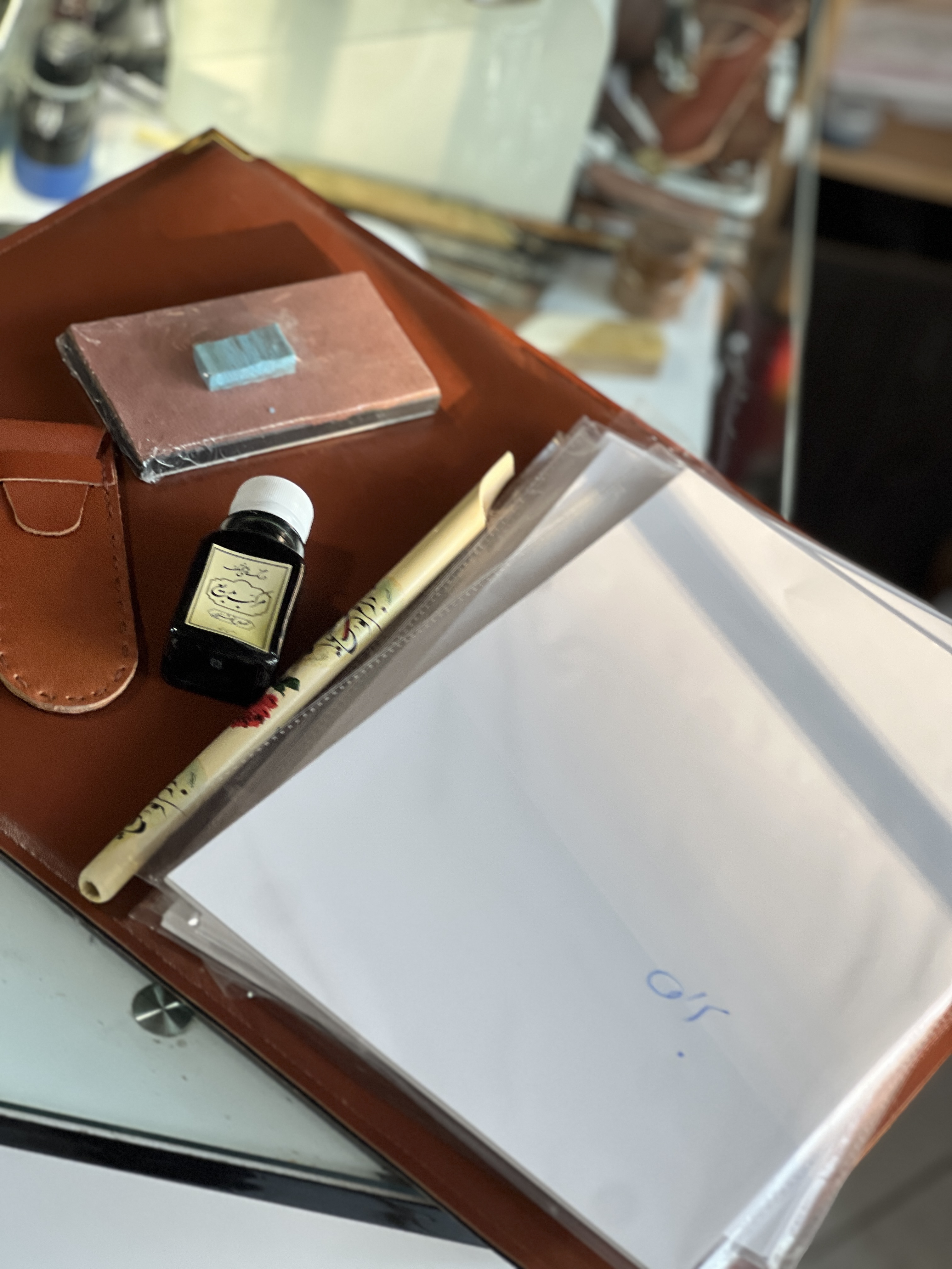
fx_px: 2824
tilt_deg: -45.2
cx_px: 476
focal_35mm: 77
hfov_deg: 19.1
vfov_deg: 25.3
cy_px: 634
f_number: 2.8
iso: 125
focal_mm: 9
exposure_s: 1/100
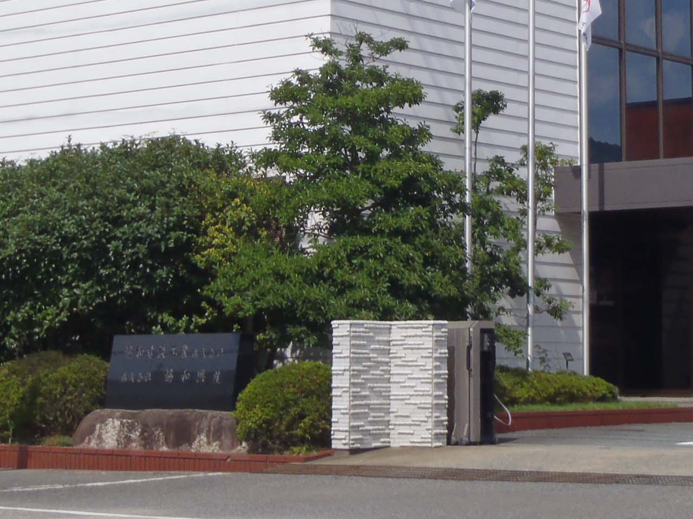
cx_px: 425
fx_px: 1942
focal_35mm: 97
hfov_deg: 20.2
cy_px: -29
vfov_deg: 14.9
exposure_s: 1/100
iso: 80
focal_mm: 6.83
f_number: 13
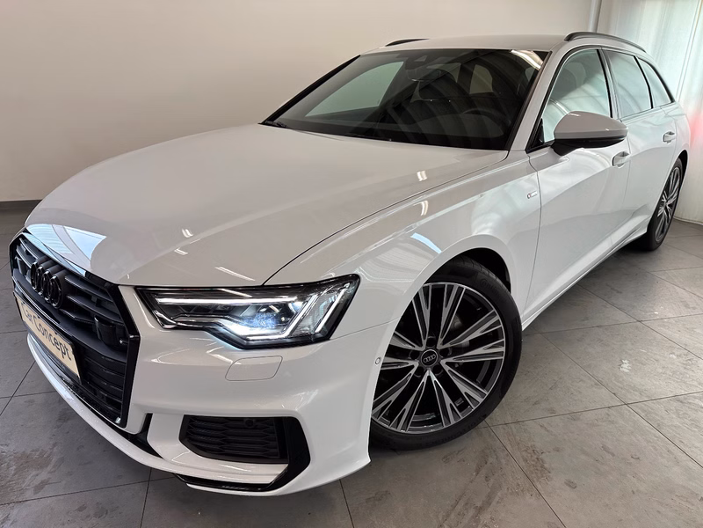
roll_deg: -1.0
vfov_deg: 56.8
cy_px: 264
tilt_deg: -21.5
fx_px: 487
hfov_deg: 71.6
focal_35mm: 24
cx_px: 352
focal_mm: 6.86
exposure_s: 1/102
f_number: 1.78
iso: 100
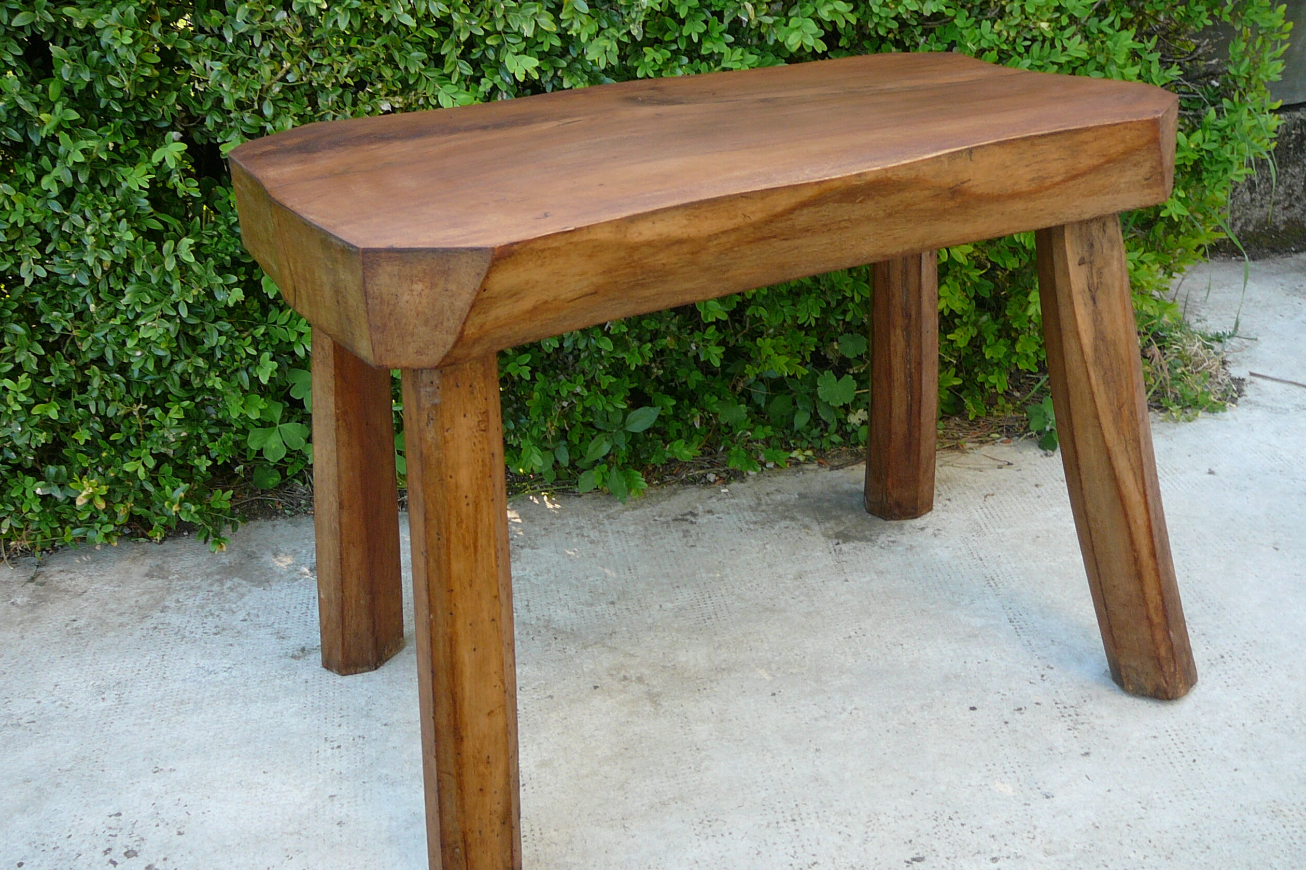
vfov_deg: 35.9
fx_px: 1342
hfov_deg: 51.9
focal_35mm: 37
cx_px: 661
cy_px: 484
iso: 80
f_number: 2.8
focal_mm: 5.2
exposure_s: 1/50
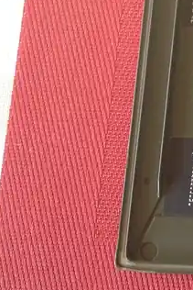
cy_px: 15
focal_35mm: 115
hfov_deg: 10.6
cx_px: 423
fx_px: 924
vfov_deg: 17.5
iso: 64
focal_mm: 4.28
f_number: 2.4
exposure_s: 1/30
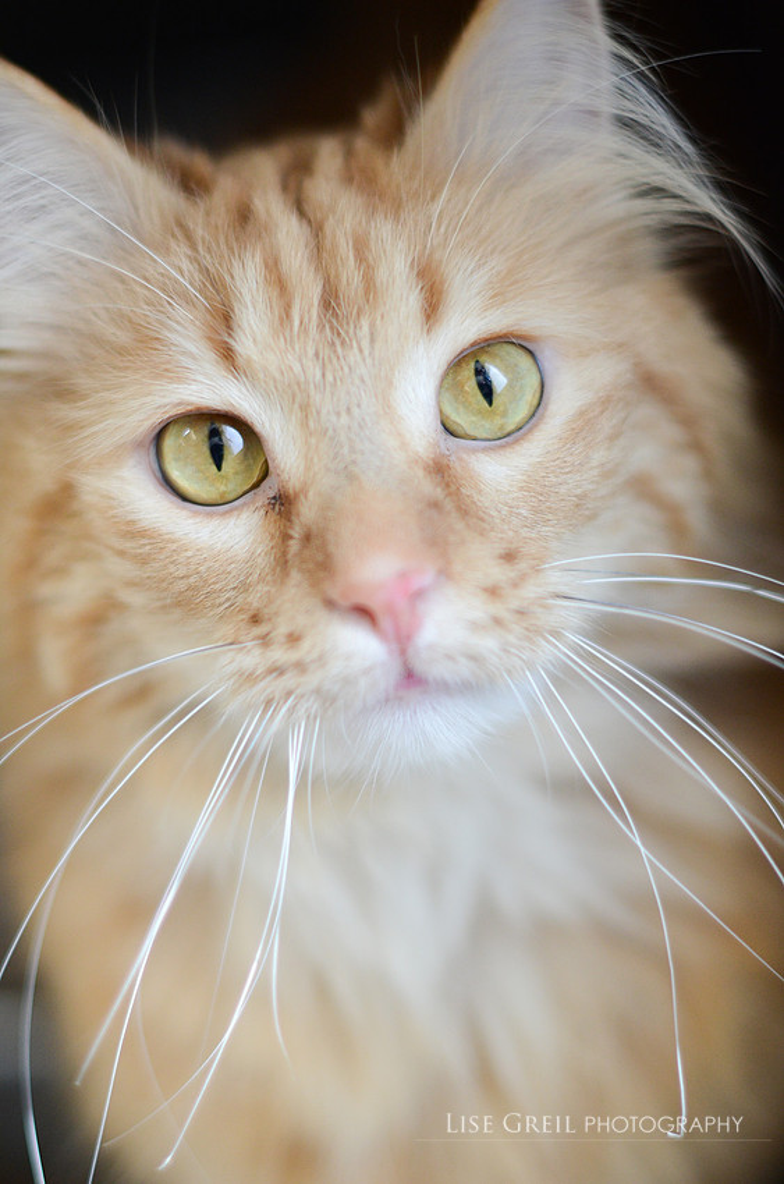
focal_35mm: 75
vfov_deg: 27.0
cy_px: 592
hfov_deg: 18.1
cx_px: 392
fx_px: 2461
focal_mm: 50
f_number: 1.8
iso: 800
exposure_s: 1/1250
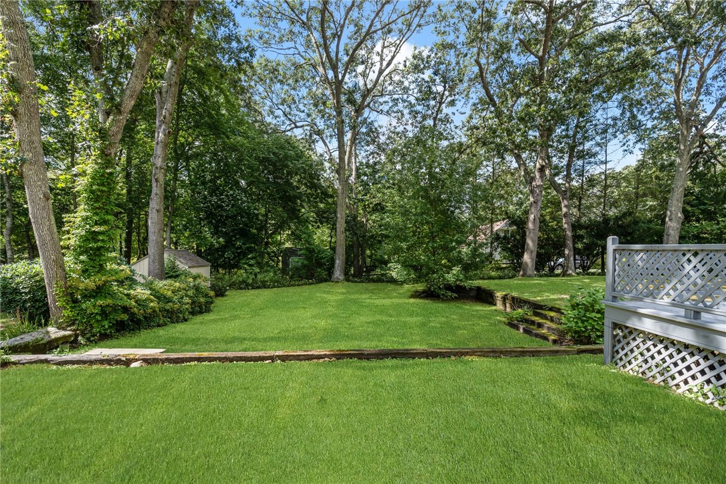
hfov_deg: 93.3
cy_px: 242
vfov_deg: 70.4
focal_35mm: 17
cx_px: 363
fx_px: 343
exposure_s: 1/800
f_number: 7.1
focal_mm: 17
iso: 800
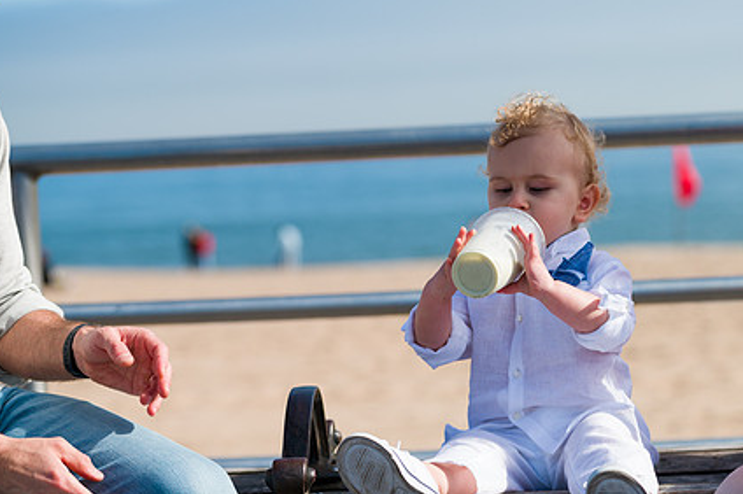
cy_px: 203
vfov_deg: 10.2
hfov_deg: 15.3
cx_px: 484
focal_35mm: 134
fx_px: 2763
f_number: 4
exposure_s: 1/2500
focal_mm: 98
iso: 200
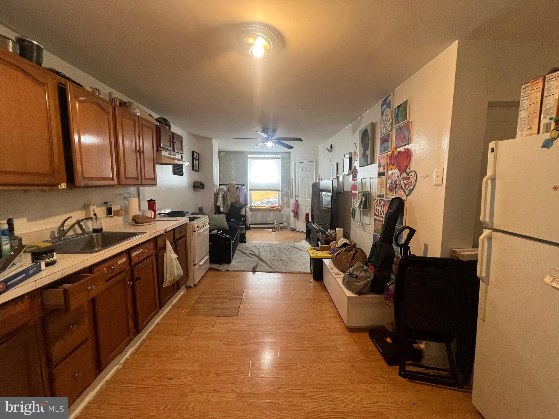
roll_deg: +0.5
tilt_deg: -6.9
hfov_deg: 106.2
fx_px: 210
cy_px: 210
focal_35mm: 13
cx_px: 280
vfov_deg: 89.9
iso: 320
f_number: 1.8
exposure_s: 1/60
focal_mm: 1.57
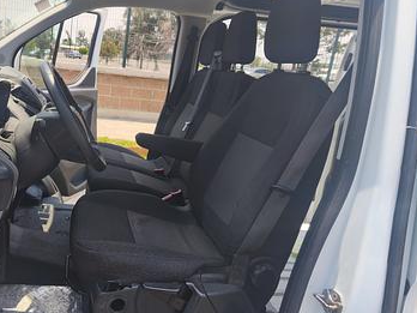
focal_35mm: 33
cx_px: 120
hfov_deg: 53.6
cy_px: 145
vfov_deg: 42.9
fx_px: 398
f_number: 1.7
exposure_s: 1/1335
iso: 80
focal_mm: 5.35
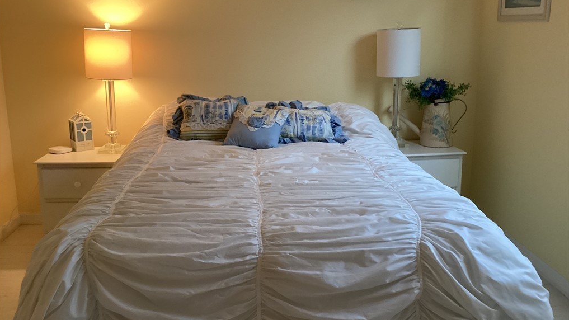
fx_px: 513
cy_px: 136
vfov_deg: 34.6
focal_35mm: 34
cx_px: 283
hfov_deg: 58.0
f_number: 2.4
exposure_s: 1/40
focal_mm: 3.3
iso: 320
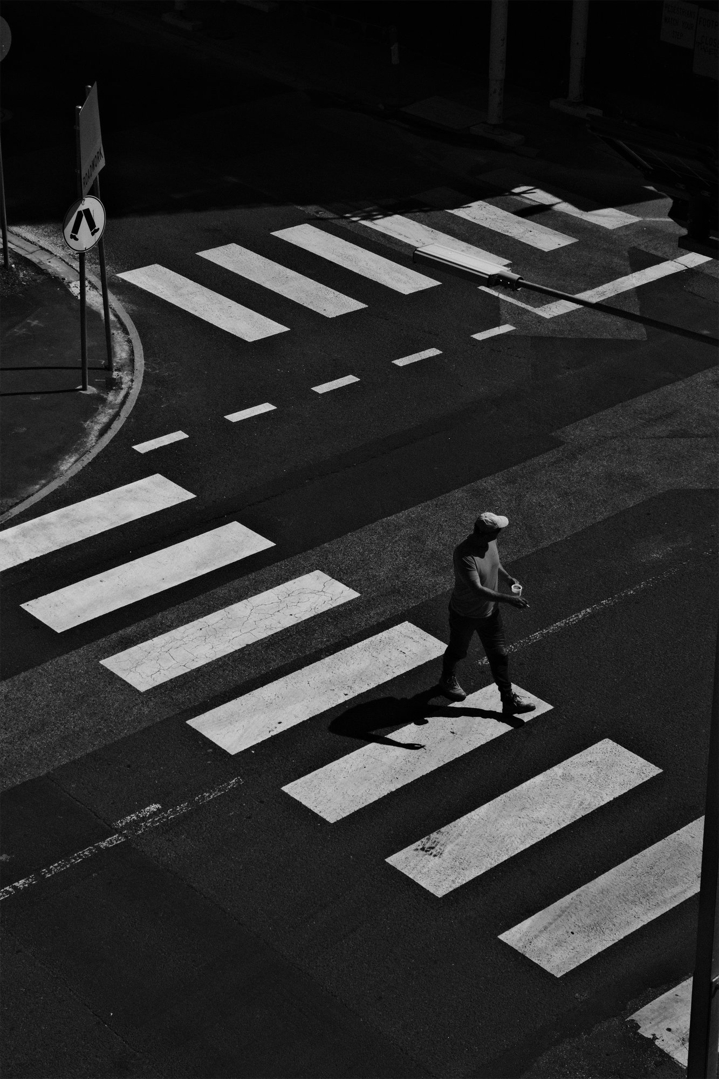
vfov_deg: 28.5
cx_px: 360
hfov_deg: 19.2
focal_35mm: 71
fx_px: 2127
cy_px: 540
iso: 640
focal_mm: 47.5
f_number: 16
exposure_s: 1/1000
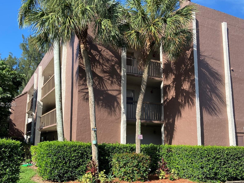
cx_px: 117
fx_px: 247
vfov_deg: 40.6
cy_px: 105
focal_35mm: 35
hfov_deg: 52.6
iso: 32
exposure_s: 1/1395
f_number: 1.8
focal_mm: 4.25
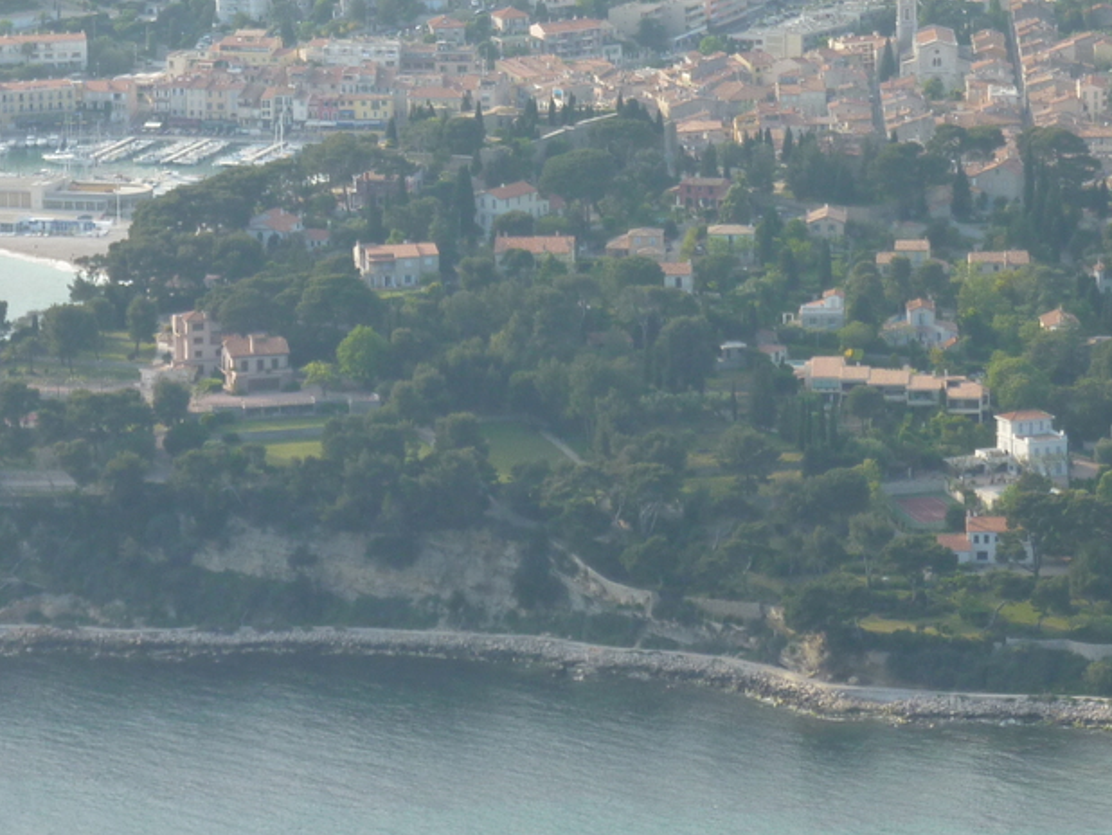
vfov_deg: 6.4
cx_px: 295
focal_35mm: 231
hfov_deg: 8.6
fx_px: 7423
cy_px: 113
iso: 80
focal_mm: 19.5
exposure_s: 1/200
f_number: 4.4
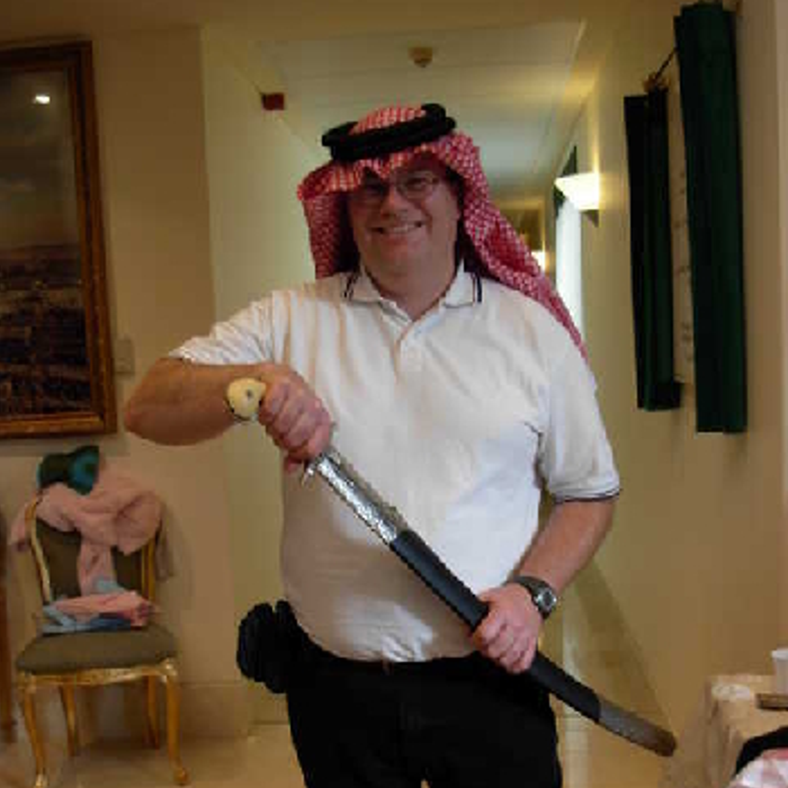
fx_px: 1185
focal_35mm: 46
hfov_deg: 36.8
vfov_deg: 36.4
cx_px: 389
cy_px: 529
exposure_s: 1/29.3
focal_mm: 6.3
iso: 79
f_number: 2.9
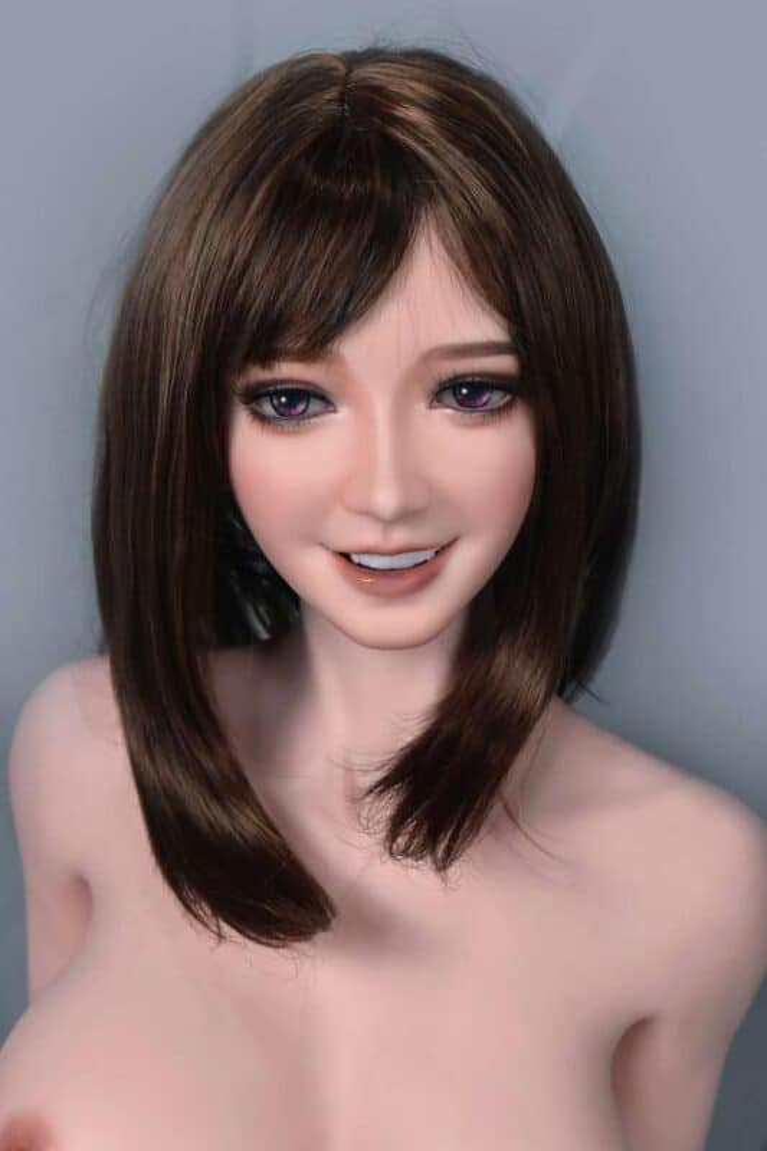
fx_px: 2637
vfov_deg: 24.6
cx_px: 384
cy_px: 576
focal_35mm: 82
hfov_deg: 16.5
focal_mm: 55
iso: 1000
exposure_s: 1/80
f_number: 7.1
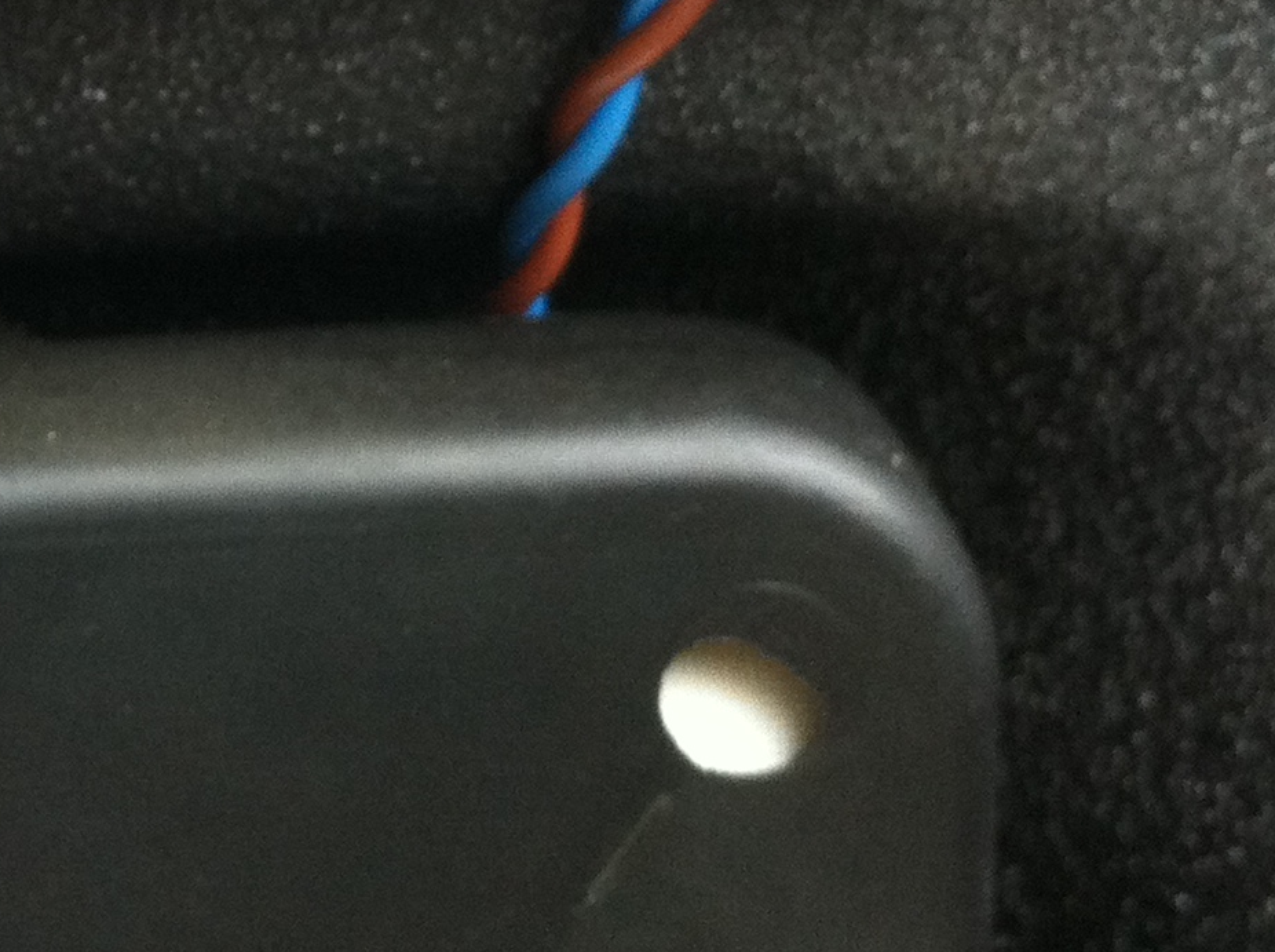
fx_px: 3603
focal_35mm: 98
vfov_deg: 14.8
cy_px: 40
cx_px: 112
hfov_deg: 19.7
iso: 160
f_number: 2.8
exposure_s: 1/15
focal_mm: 3.85
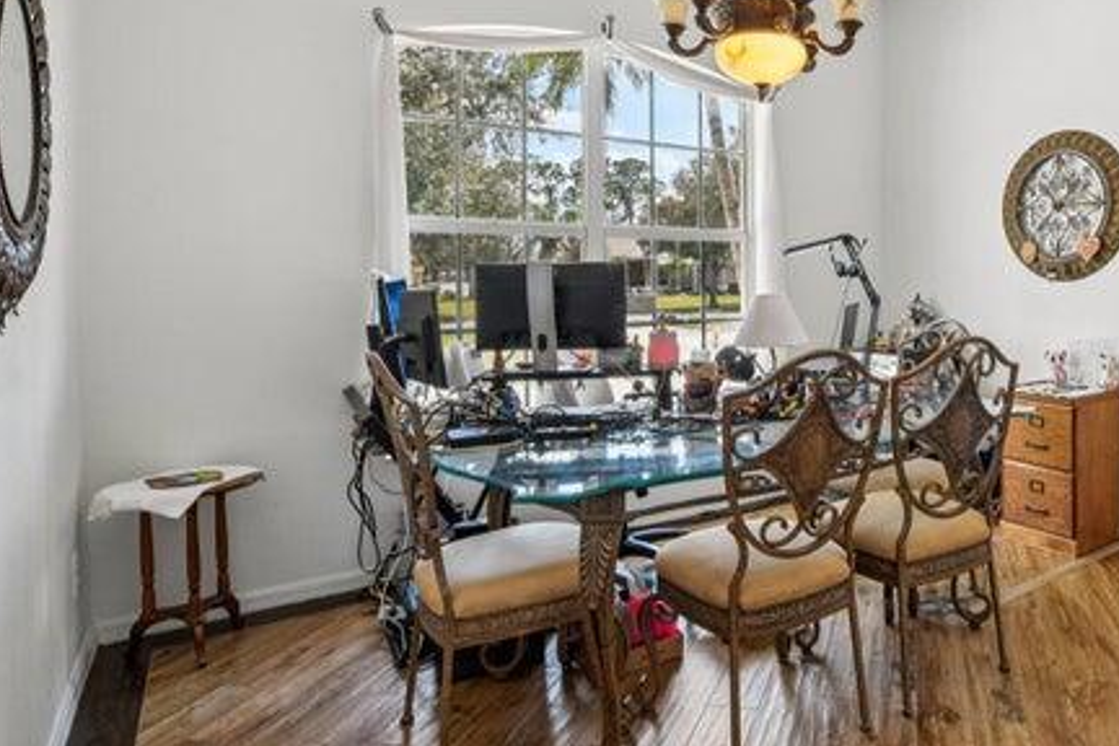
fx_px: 777
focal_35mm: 25
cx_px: 837
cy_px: 295
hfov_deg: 67.1
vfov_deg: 50.9
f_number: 8
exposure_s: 1/40
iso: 400
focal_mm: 15
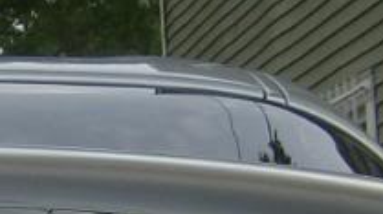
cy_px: 343
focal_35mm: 192
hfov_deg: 10.8
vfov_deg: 6.2
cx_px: -207
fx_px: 1948
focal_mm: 6
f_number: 2.8
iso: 100
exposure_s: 1/393
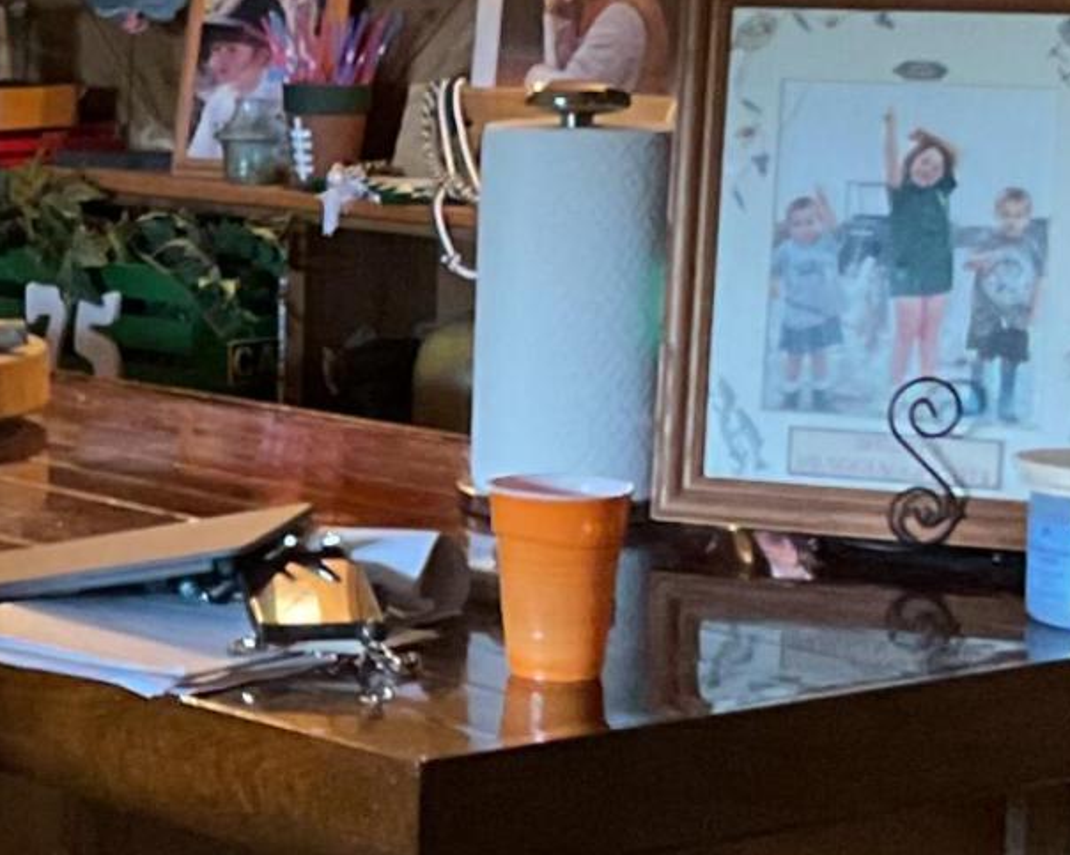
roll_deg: -0.2
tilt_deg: -6.5
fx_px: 4274
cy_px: 304
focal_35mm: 135
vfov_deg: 11.4
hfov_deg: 13.7
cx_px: -354
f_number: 1.8
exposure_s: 1/30
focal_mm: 3
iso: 400
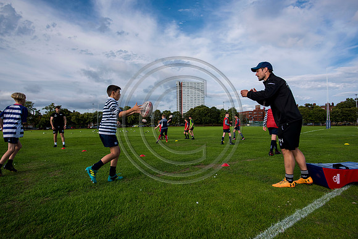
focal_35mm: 20
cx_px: 179
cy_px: 120
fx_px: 199
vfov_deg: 62.0
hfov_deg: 84.0
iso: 250
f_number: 4
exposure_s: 1/2000
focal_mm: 20
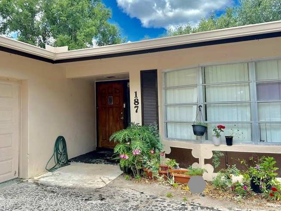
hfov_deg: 56.5
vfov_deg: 44.1
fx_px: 260
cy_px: 96
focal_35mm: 32
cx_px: 116
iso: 50
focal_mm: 5.7
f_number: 1.5
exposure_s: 1/1000
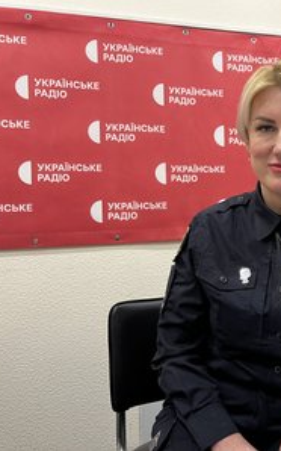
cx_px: 219
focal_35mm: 37
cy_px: 226
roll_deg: +1.0
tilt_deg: -2.2
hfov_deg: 33.5
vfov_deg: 52.8
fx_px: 454
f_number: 1.6
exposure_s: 1/50
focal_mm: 5.1
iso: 160
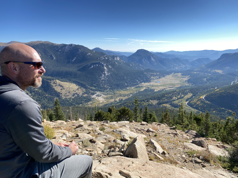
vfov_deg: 53.1
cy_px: 89
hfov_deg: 67.3
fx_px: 179
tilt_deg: -12.1
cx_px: 119
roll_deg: +1.2
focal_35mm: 26
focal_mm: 4.25
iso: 32
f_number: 1.8
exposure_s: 1/2315
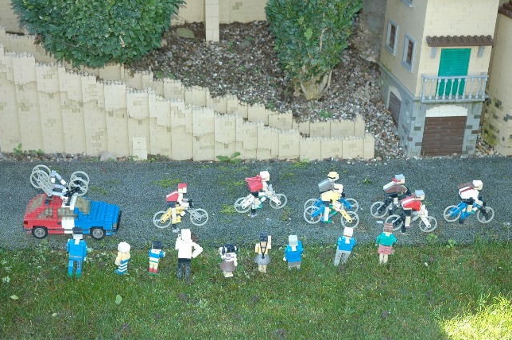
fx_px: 1165
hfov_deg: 24.8
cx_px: 270
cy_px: 207
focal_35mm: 82
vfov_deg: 16.6
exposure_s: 1/60
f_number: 4.5
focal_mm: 44
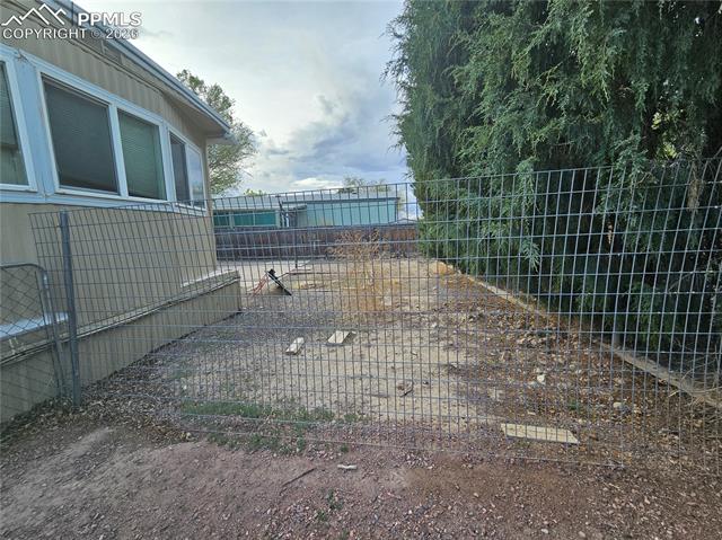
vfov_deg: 89.8
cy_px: 270
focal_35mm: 13
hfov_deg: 106.2
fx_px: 271
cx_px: 361
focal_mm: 2.2
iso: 50
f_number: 2.2
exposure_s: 1/416
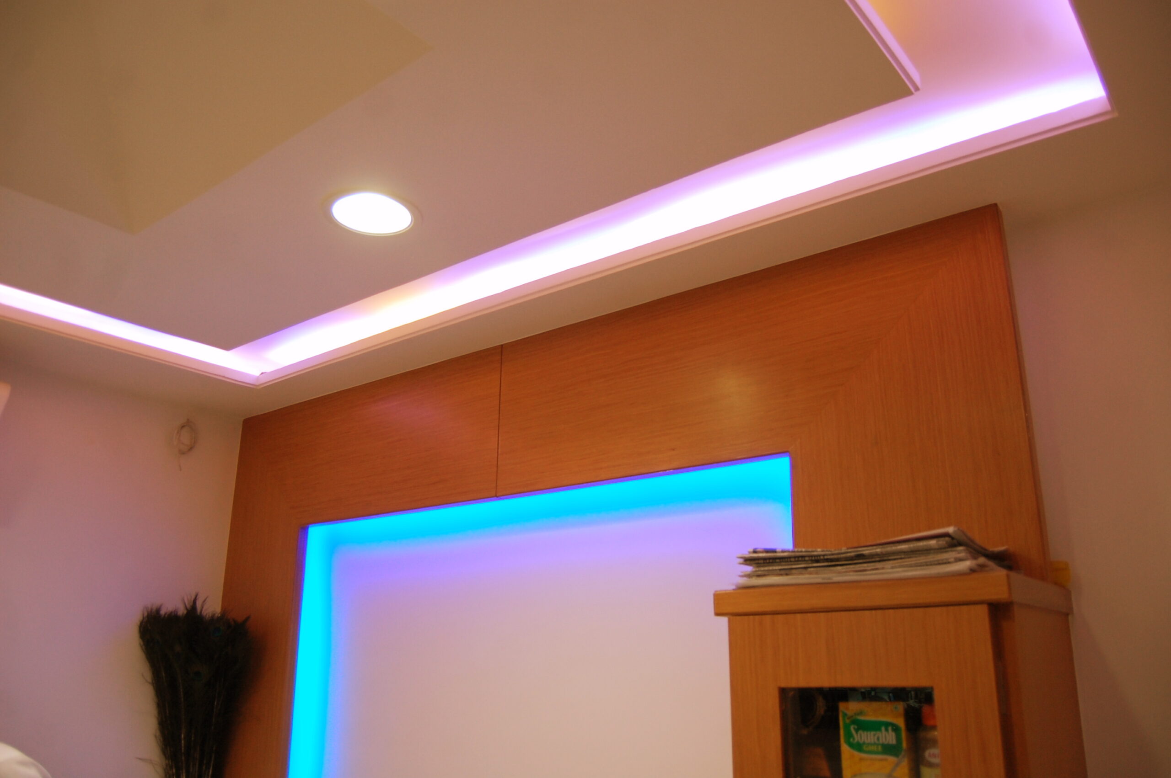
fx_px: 877
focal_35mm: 27
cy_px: 389
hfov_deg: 67.4
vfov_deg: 47.8
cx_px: 586
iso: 400
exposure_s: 1/50
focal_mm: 18
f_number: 3.5
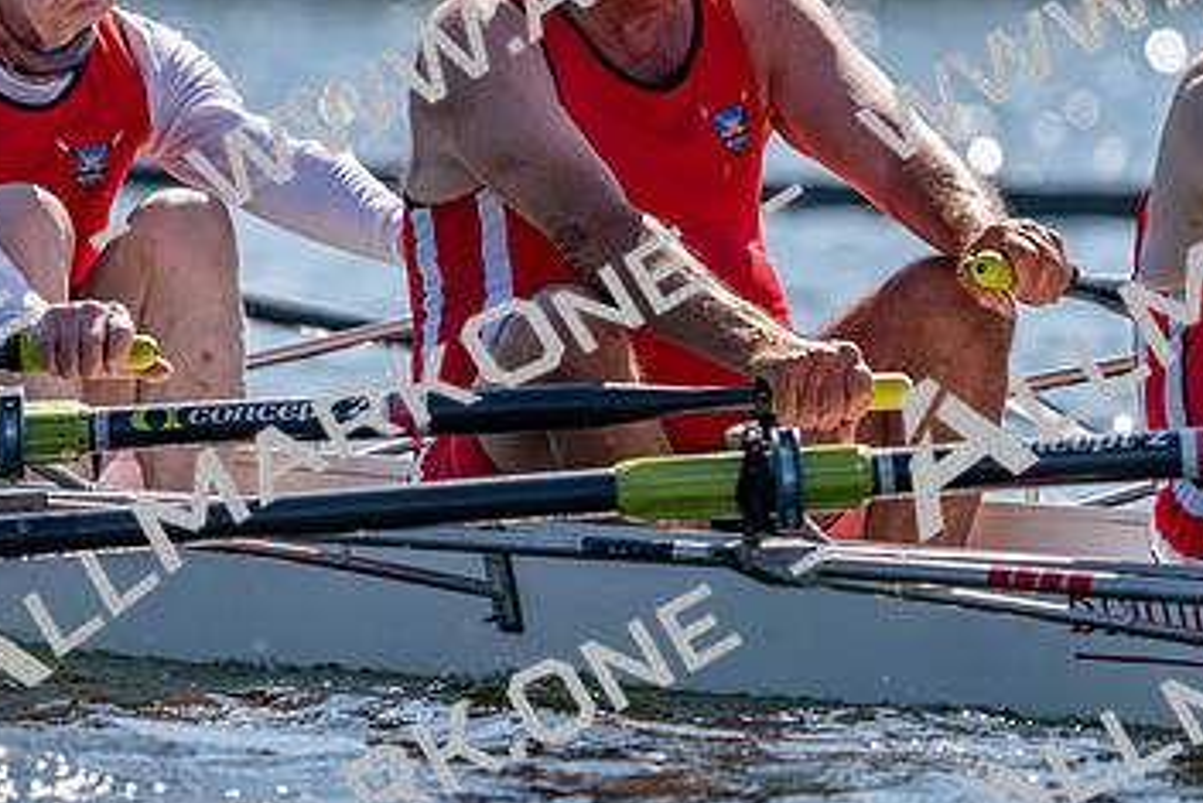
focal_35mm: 601
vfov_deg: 2.3
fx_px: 20091
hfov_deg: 3.4
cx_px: 608
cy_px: 217
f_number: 6.3
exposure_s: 1/1600
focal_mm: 365
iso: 250
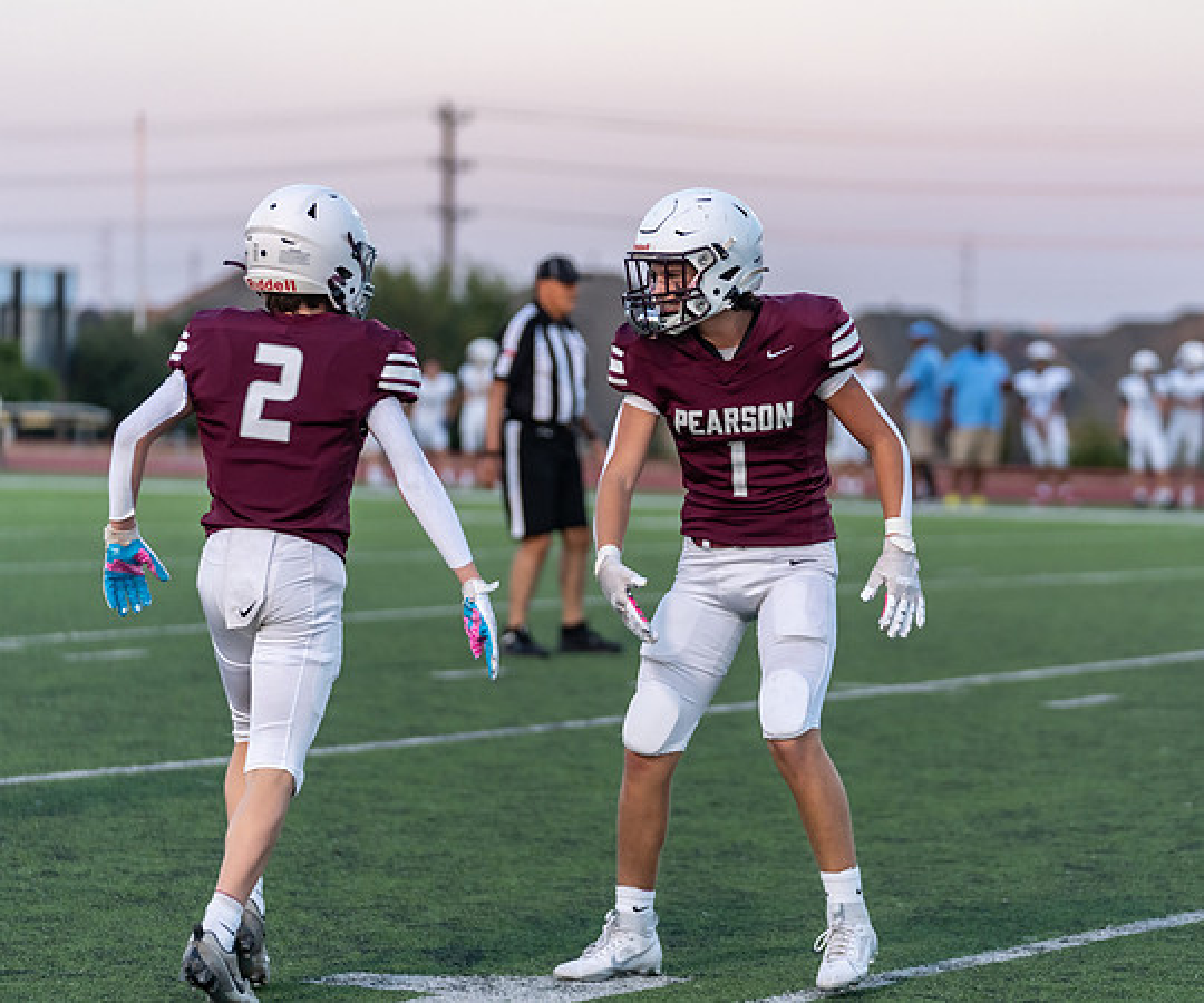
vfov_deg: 10.2
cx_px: 673
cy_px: 483
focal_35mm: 154
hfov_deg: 12.3
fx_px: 5596
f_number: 2.8
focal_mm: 125
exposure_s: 1/1250
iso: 1000
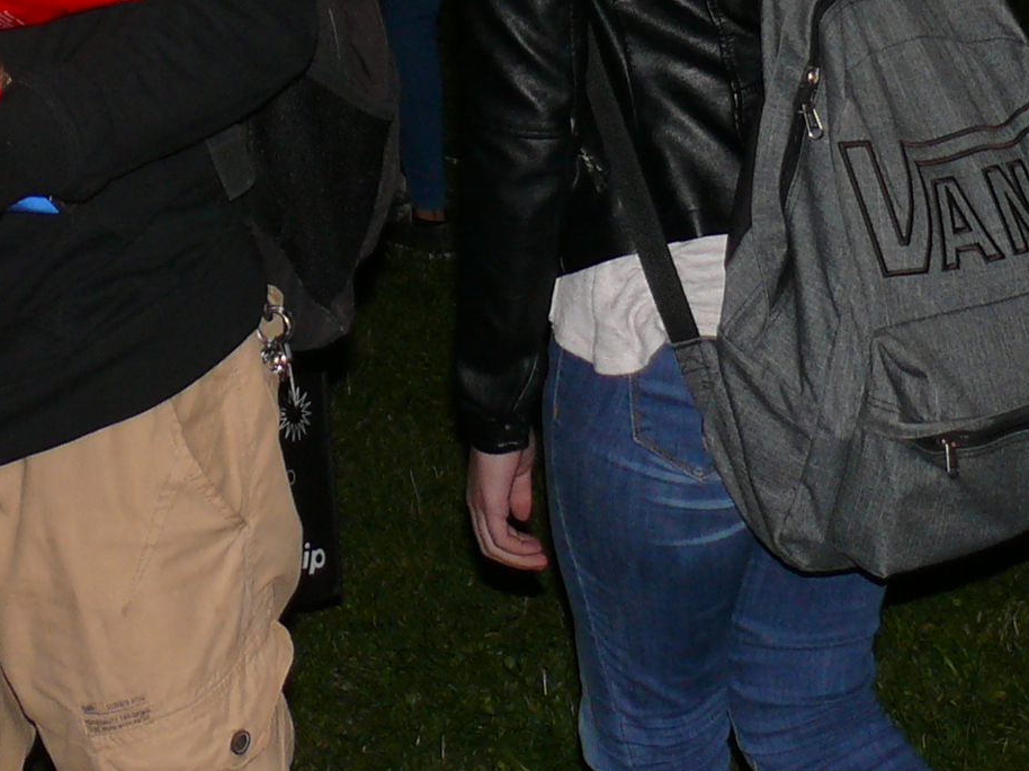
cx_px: 105
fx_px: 3715
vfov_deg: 11.3
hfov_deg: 15.6
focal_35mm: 125
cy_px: -442
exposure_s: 1/30
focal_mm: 7.4
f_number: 2.8
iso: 100
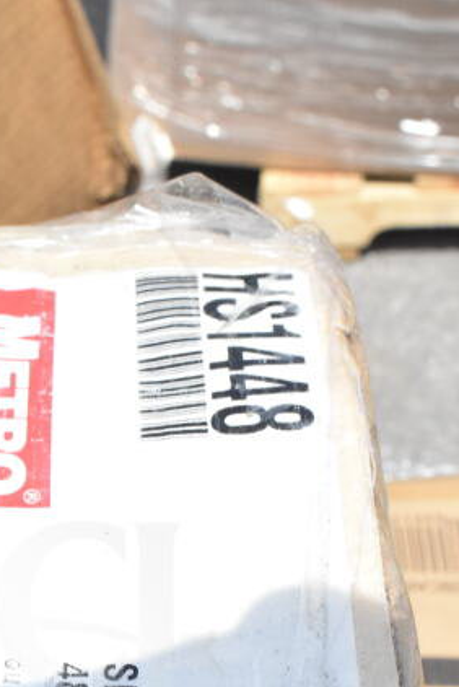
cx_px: 33
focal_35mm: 91
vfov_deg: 21.7
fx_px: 1737
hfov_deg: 14.9
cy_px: 651
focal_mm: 28
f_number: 16
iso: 1600
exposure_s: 1/1000
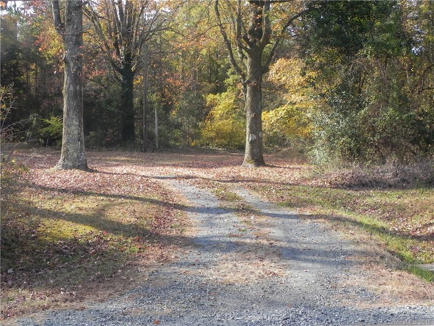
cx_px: 217
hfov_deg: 36.8
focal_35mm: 52
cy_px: 163
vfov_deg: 28.0
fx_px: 652
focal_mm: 9.2
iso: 160
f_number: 5
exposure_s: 1/196
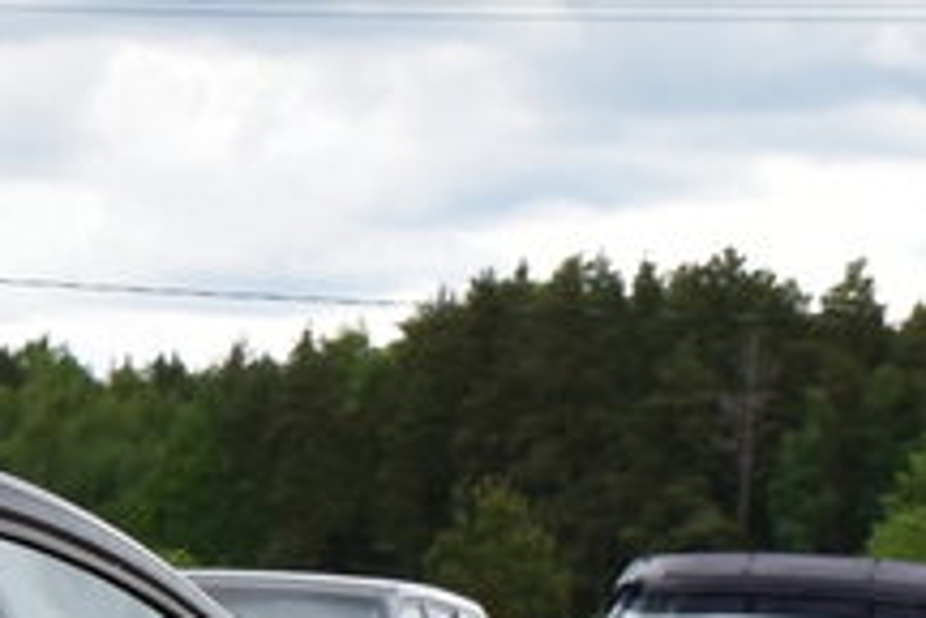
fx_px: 6353
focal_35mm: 247
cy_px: 1348
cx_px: -1346
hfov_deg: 7.7
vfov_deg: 5.4
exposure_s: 1/250
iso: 400
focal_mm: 22
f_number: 9.5
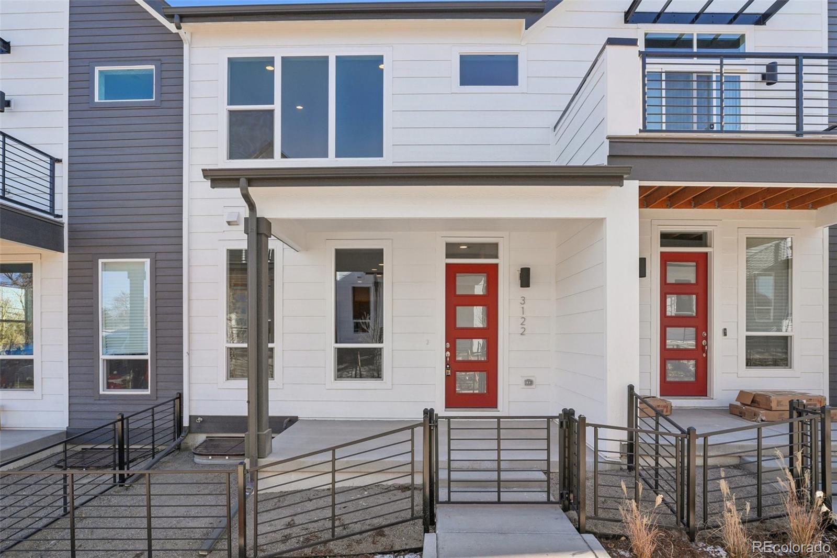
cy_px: 279
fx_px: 384
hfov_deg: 95.0
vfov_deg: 72.0
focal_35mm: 16
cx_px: 418
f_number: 8
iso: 100
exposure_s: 1/90
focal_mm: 11
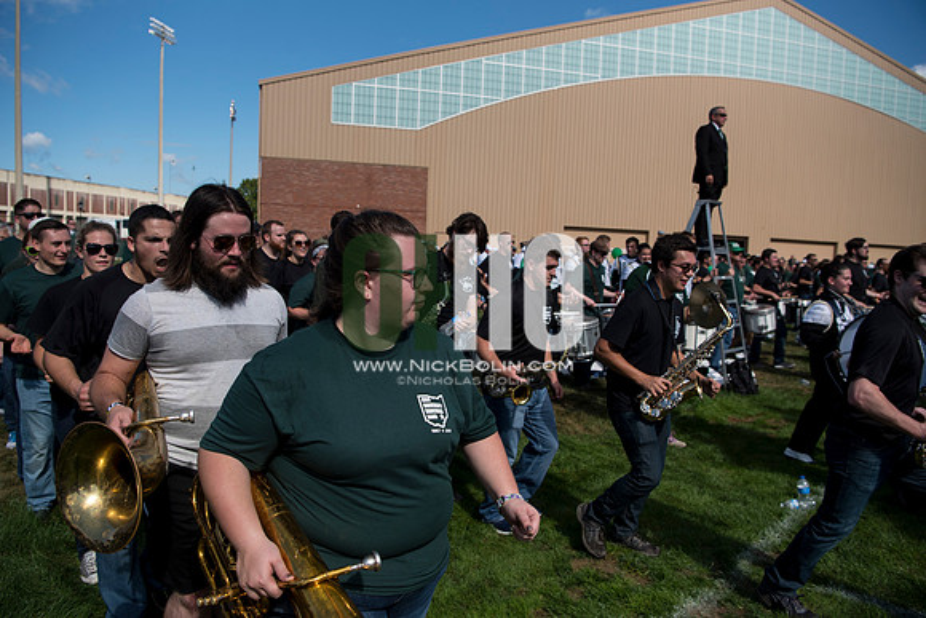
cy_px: 309
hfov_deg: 73.7
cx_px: 463
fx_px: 617
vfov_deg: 53.2
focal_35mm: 24
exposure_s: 1/2500
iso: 250
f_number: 4.5
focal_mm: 24
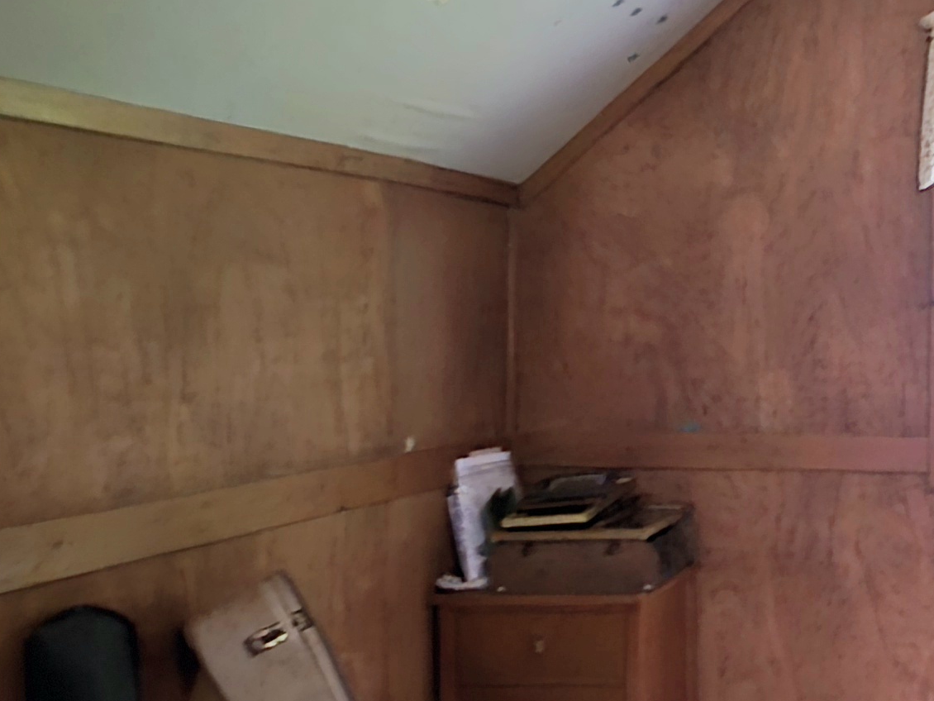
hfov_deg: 34.2
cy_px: 287
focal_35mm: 46
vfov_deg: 31.5
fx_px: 1241
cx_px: 1085
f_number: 2.2
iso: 1000
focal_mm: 2.2
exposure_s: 1/8.01
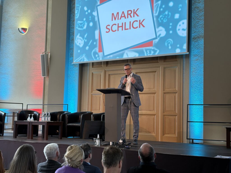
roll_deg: -1.4
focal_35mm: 52
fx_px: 347
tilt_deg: +5.4
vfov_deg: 28.0
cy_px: 86
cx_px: 116
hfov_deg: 36.8
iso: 50
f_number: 1.6
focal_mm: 5.96
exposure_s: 1/50
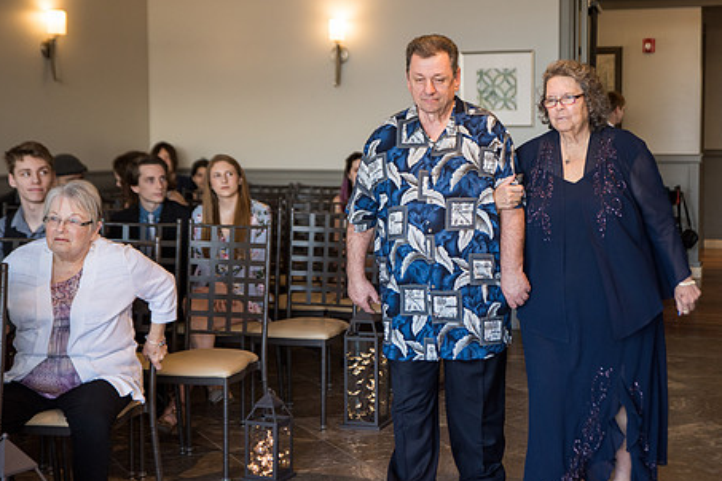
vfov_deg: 21.2
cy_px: 213
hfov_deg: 31.3
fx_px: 1283
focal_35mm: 64
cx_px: 441
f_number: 2.8
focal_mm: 50
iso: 500
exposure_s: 1/200
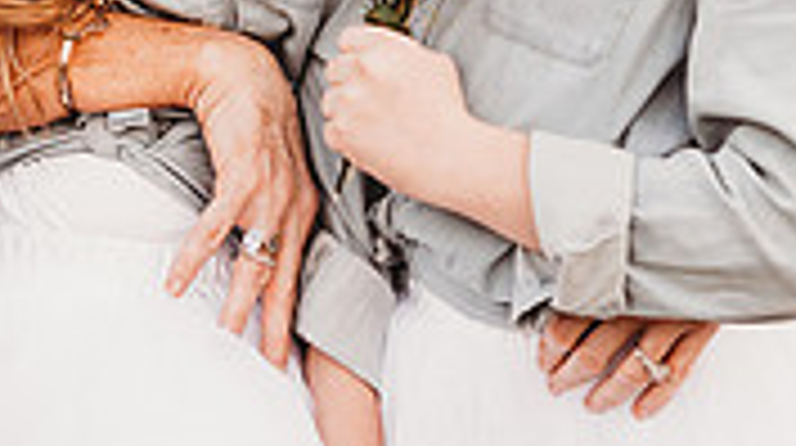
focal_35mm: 227
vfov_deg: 5.3
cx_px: 351
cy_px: -131
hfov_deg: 9.5
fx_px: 4785
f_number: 2.2
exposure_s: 1/125
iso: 125
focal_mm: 85
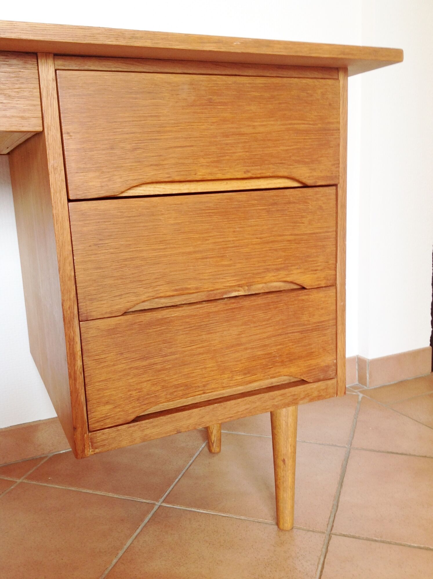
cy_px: 290
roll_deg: +3.2
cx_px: 216
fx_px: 585
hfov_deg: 40.6
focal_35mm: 35
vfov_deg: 52.7
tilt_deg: -11.5
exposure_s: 1/15
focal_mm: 4.28
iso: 50
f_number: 2.4
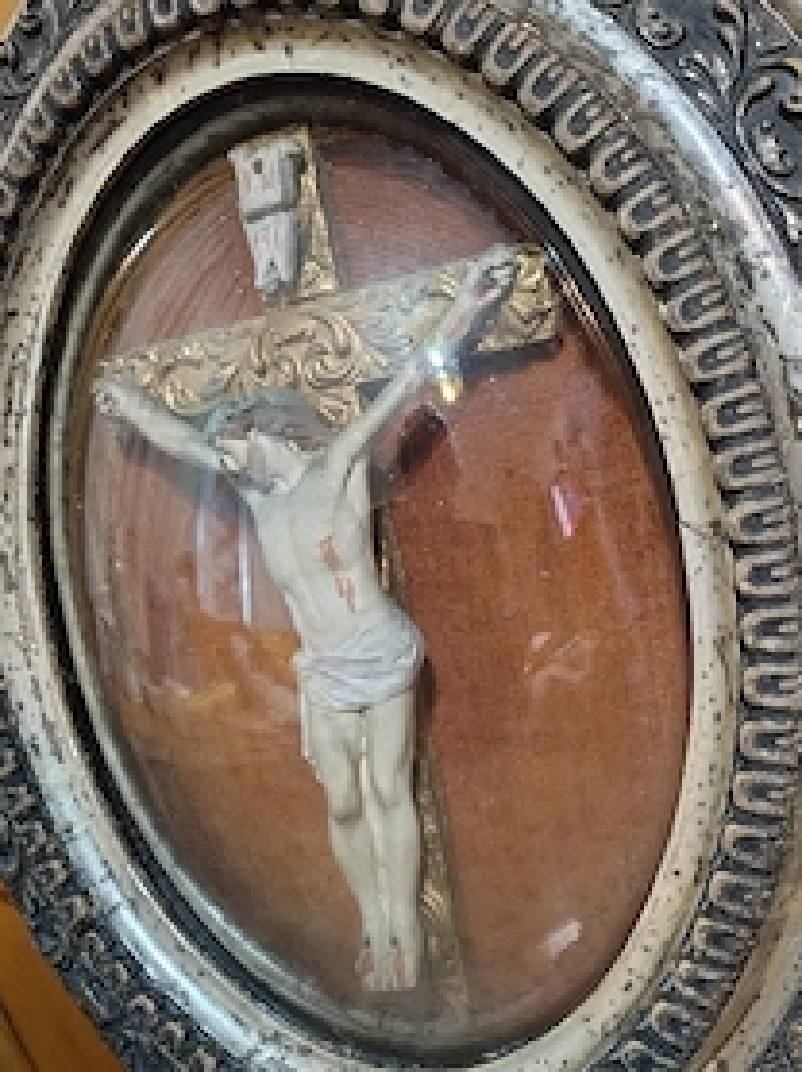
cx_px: 451
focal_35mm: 36
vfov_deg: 51.3
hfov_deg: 39.5
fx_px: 1114
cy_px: 598
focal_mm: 4.71
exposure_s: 1/33.4
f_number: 1.7
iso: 6302
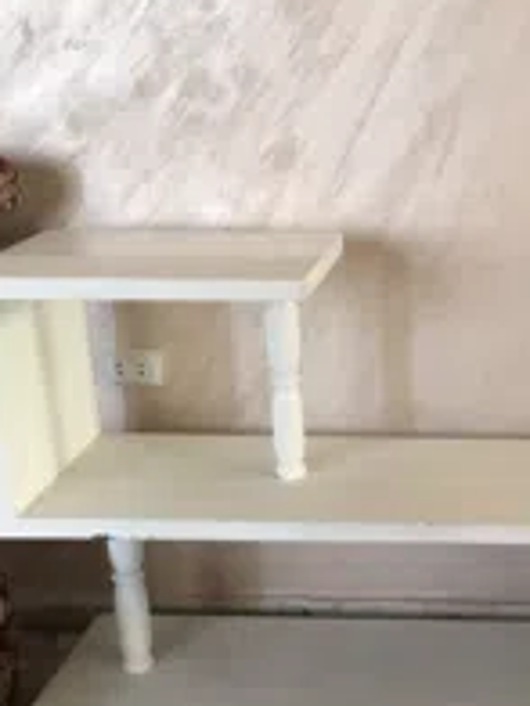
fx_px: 1164
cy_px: 443
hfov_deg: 25.0
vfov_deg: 33.6
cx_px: 454
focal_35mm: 57
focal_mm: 3.99
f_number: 1.8
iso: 80
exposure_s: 1/17
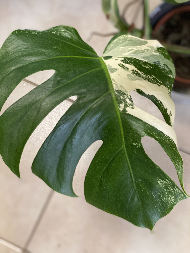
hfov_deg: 28.0
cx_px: 95
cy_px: 126
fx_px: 381
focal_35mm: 52
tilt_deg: -79.2
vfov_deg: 36.8
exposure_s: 1/50
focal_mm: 6
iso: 160
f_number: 2
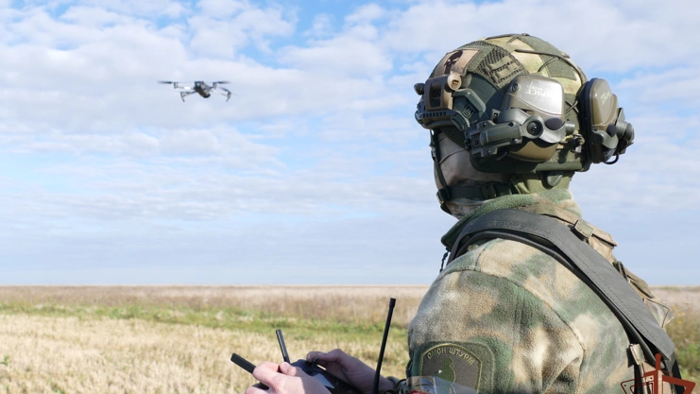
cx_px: 347
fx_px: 650
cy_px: 229
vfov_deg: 33.7
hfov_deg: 56.6
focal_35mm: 35
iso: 125
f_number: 3.2
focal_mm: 12.12
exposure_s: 1/2000
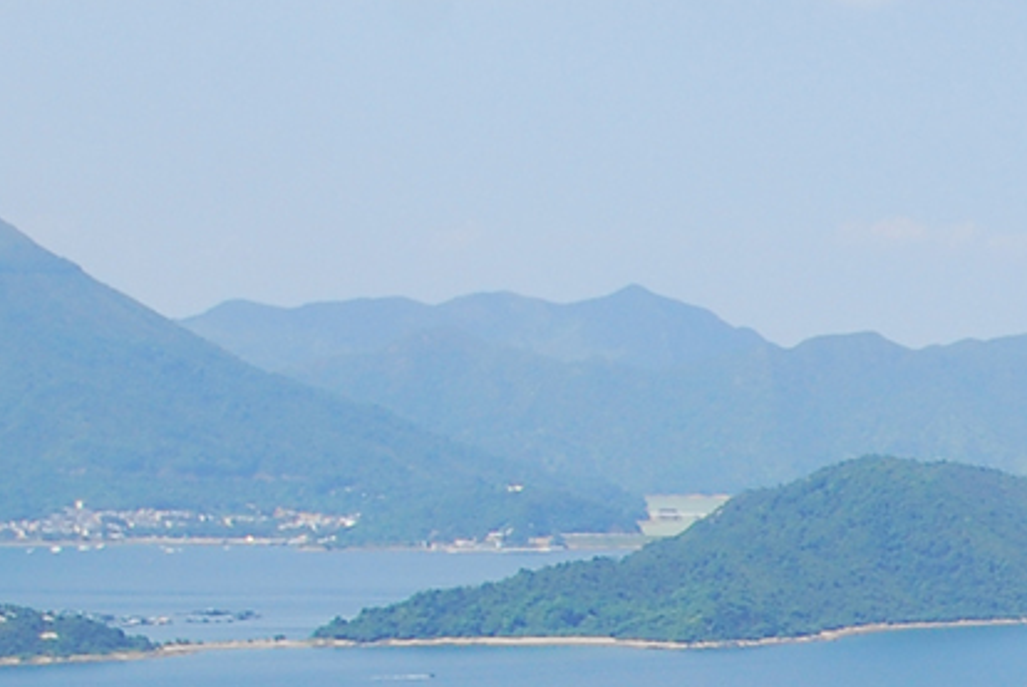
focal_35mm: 172
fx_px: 4912
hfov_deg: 11.0
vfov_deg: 7.7
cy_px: 1345
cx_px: 1997
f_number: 8
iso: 200
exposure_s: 1/250
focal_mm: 24
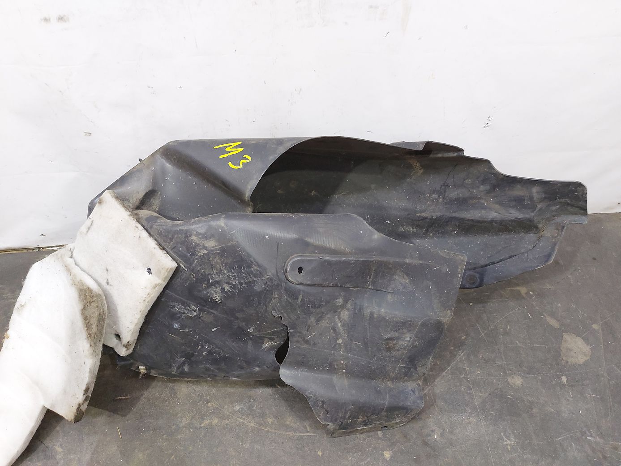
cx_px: 310
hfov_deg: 71.6
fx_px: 431
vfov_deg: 56.8
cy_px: 233
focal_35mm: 24
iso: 250
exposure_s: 1/50
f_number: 1.8
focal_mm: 5.23
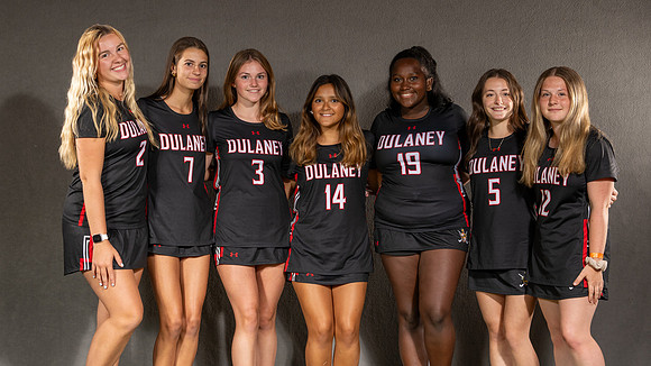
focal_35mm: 79
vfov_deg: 15.3
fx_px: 1357
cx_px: 321
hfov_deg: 27.0
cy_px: 144
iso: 160
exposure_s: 1/80
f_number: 6.3
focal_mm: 50
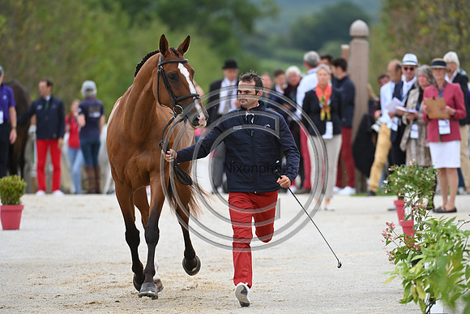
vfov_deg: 3.4
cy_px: 157
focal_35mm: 400
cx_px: 235
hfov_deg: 5.2
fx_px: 5223
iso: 720
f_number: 5.6
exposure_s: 1/1600
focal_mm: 400
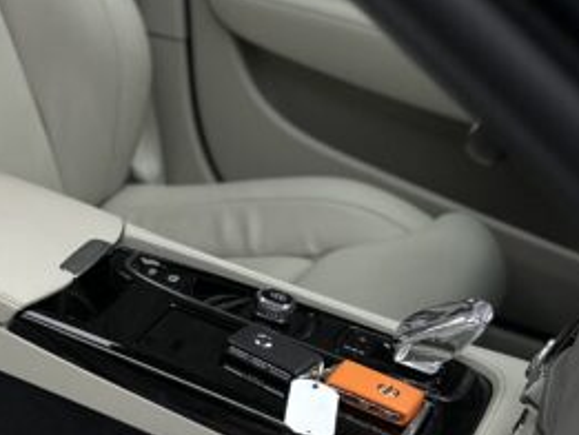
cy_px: 295
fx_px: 1573
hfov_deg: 19.6
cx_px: -115
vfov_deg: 15.7
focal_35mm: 94
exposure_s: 1/155
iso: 64
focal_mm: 6.86
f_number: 1.78
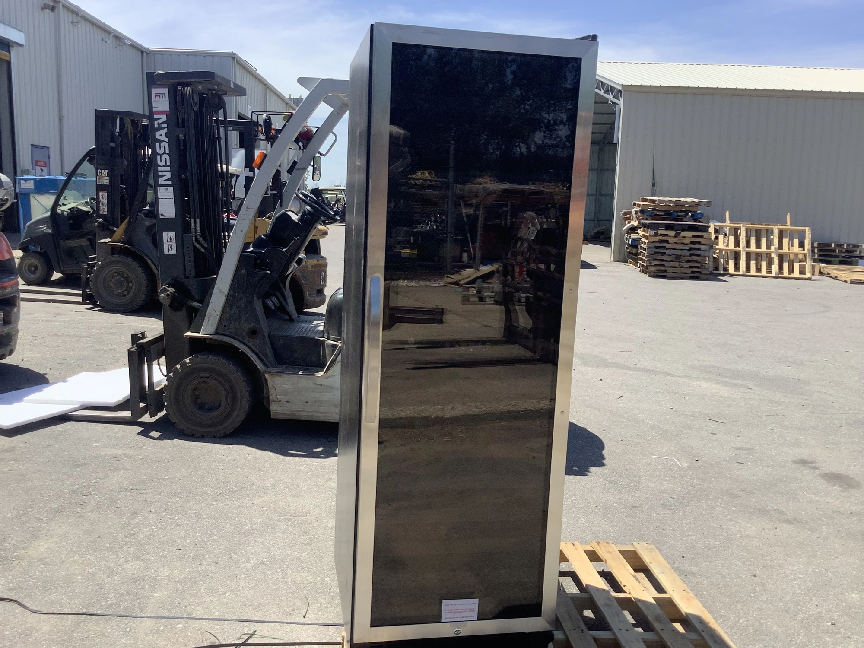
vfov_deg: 45.4
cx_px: 432
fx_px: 774
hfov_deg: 58.4
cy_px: 324
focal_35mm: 31
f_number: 2.4
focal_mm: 3.3
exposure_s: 1/876
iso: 25
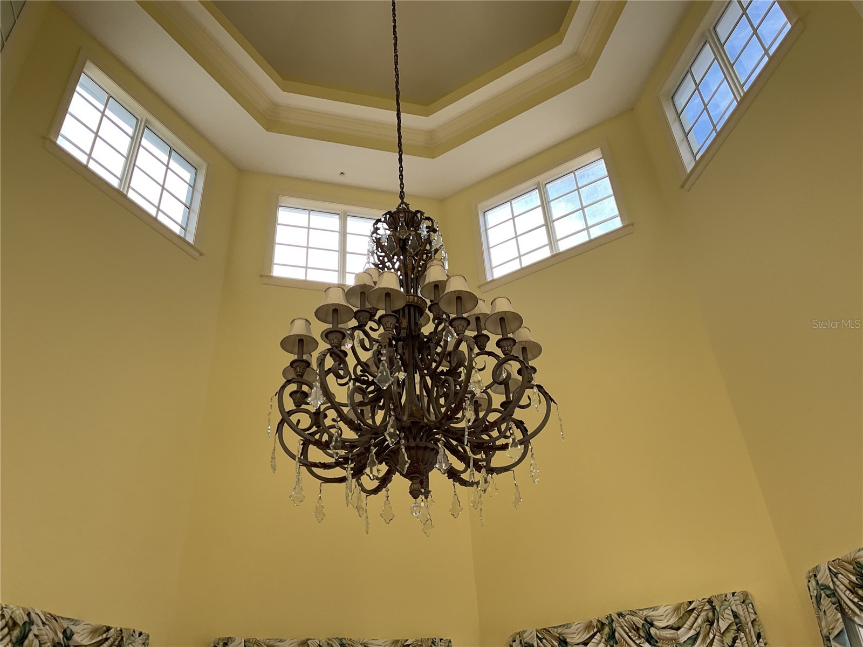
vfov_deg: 48.2
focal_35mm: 29
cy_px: 324
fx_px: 723
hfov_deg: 61.7
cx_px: 432
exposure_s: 1/121
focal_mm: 3
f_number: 1.8
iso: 16
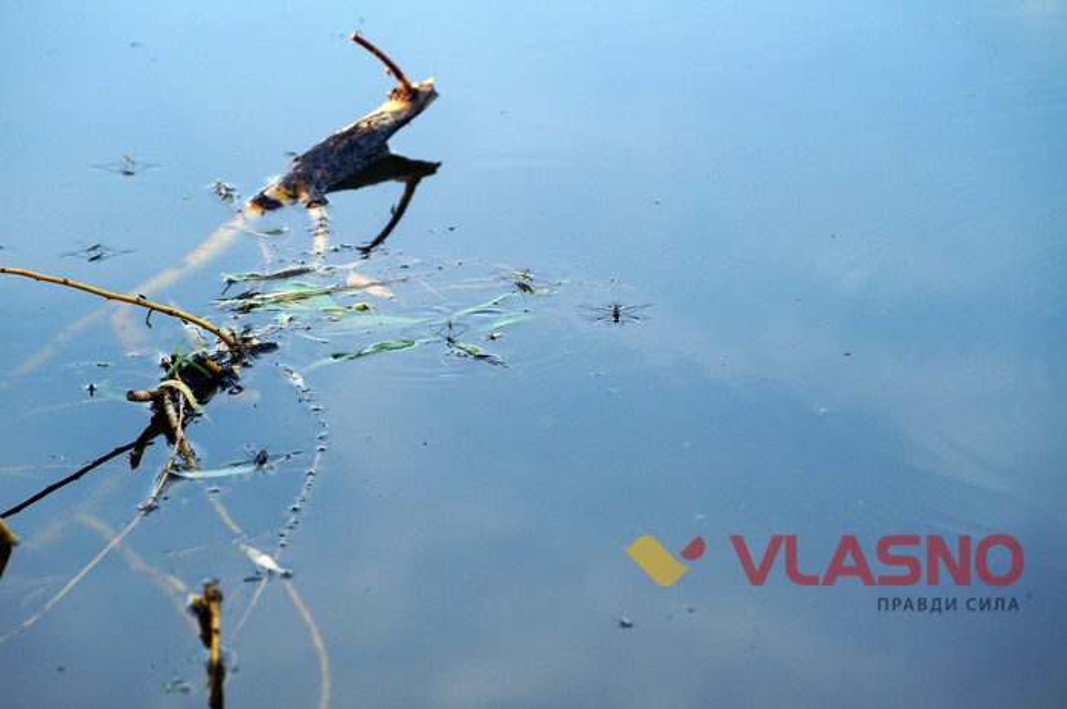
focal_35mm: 180
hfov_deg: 11.4
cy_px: 354
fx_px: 5329
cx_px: 534
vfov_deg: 7.6
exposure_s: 1/200
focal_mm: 120
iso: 125
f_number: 5.6
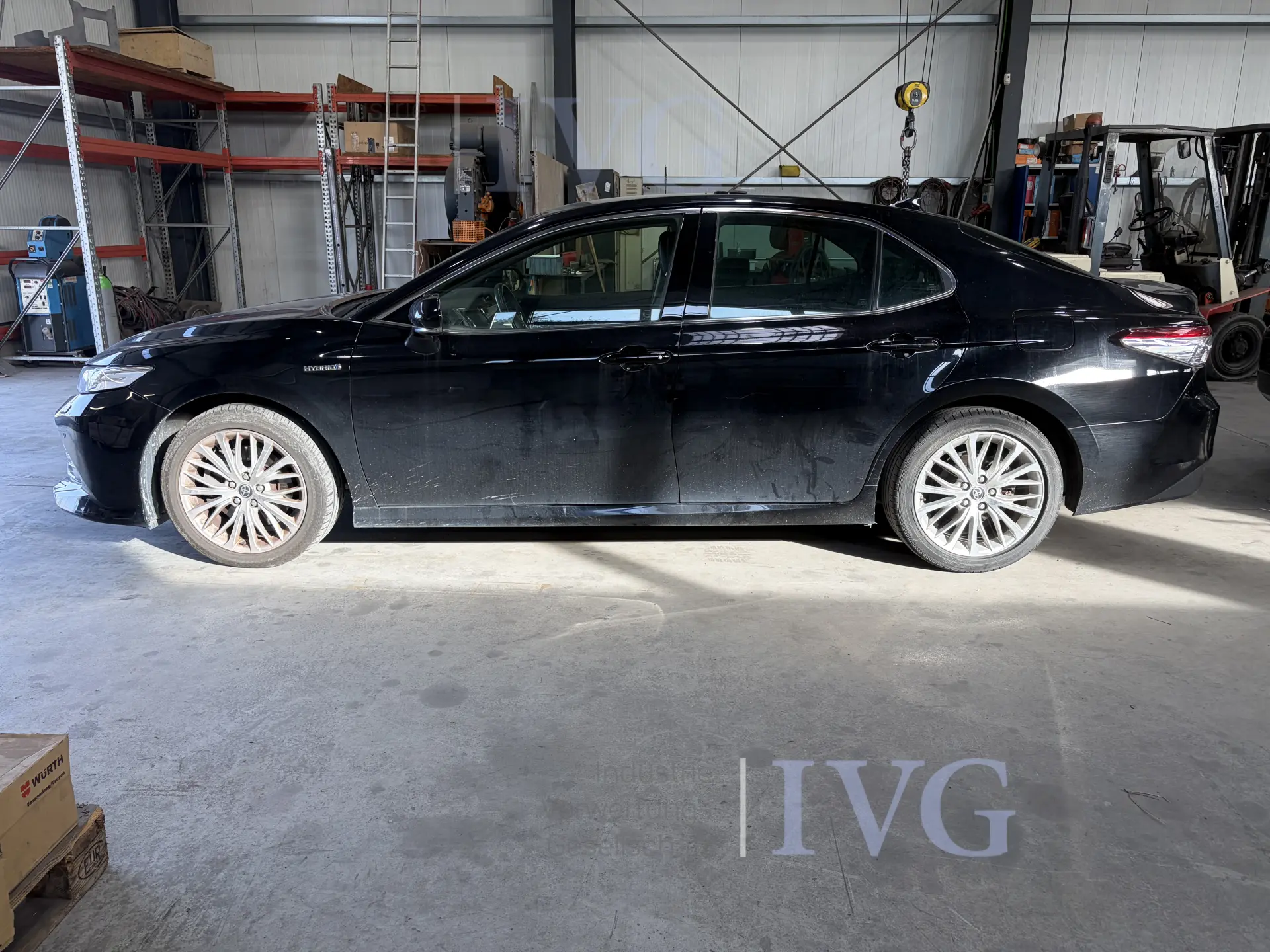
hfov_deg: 67.3
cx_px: 635
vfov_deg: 53.1
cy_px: 476
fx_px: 954
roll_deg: -0.9
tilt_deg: -13.2
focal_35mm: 26
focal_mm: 5.96
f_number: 1.6
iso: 32
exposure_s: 1/100
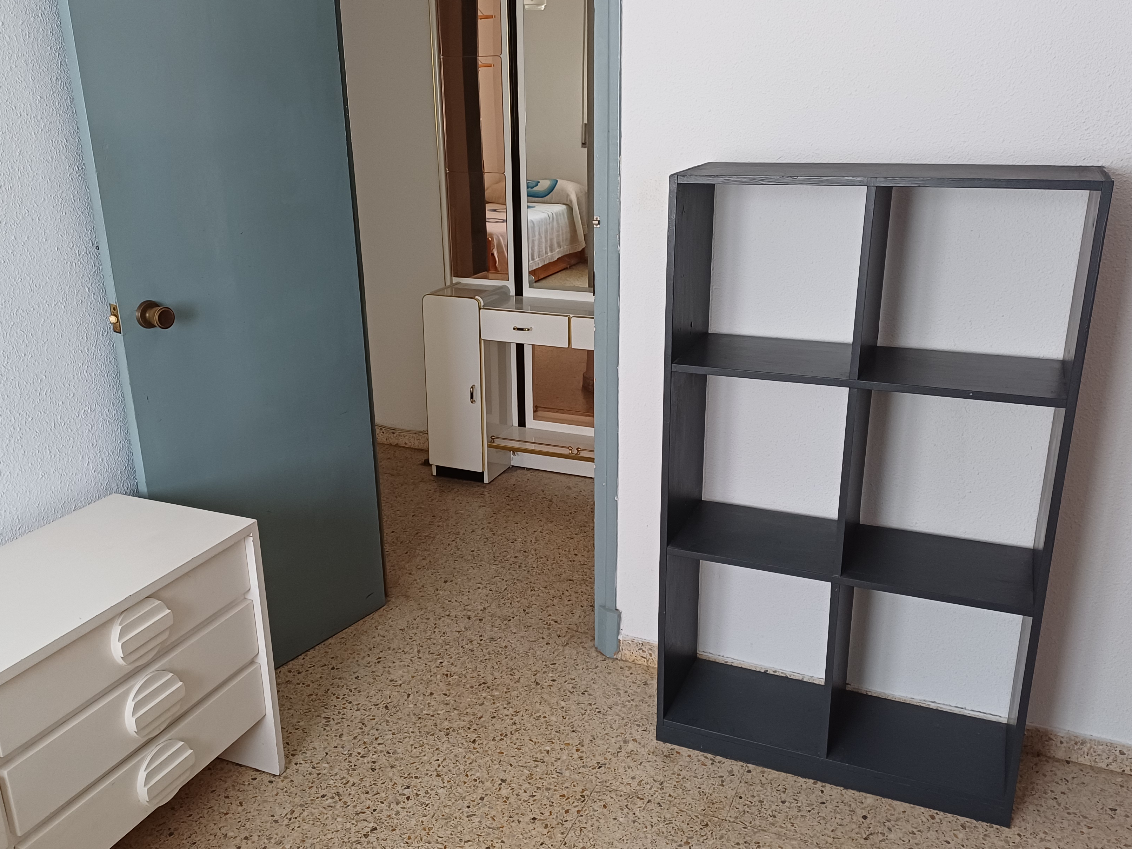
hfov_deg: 58.3
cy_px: 427
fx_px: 1014
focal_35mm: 31
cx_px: 542
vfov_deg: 45.4
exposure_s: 1/50
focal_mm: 4.65
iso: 250
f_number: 1.8
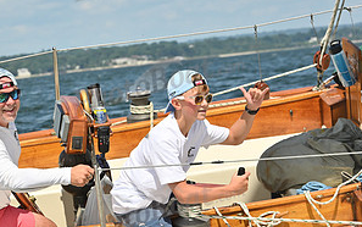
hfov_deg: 9.5
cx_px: 11
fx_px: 2162
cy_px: 163
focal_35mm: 219
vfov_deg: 6.0
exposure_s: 1/1250
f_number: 10
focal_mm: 110
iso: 250
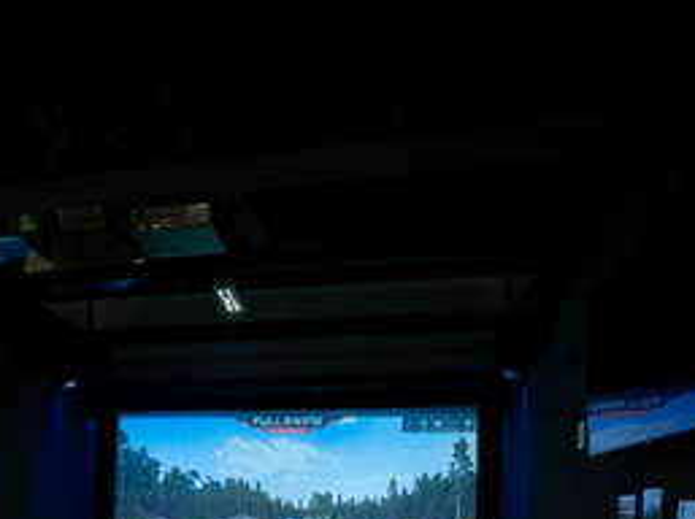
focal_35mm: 36
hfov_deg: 47.9
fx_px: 722
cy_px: 518
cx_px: 116
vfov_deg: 35.8
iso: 20000
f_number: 4
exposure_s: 1/800
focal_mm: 16
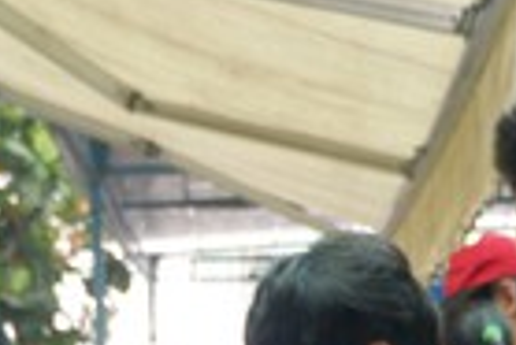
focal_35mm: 157
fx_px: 2253
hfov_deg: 13.1
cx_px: 238
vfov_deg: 8.2
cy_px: 740
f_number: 3.8
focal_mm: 20.1
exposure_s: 1/125
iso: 200
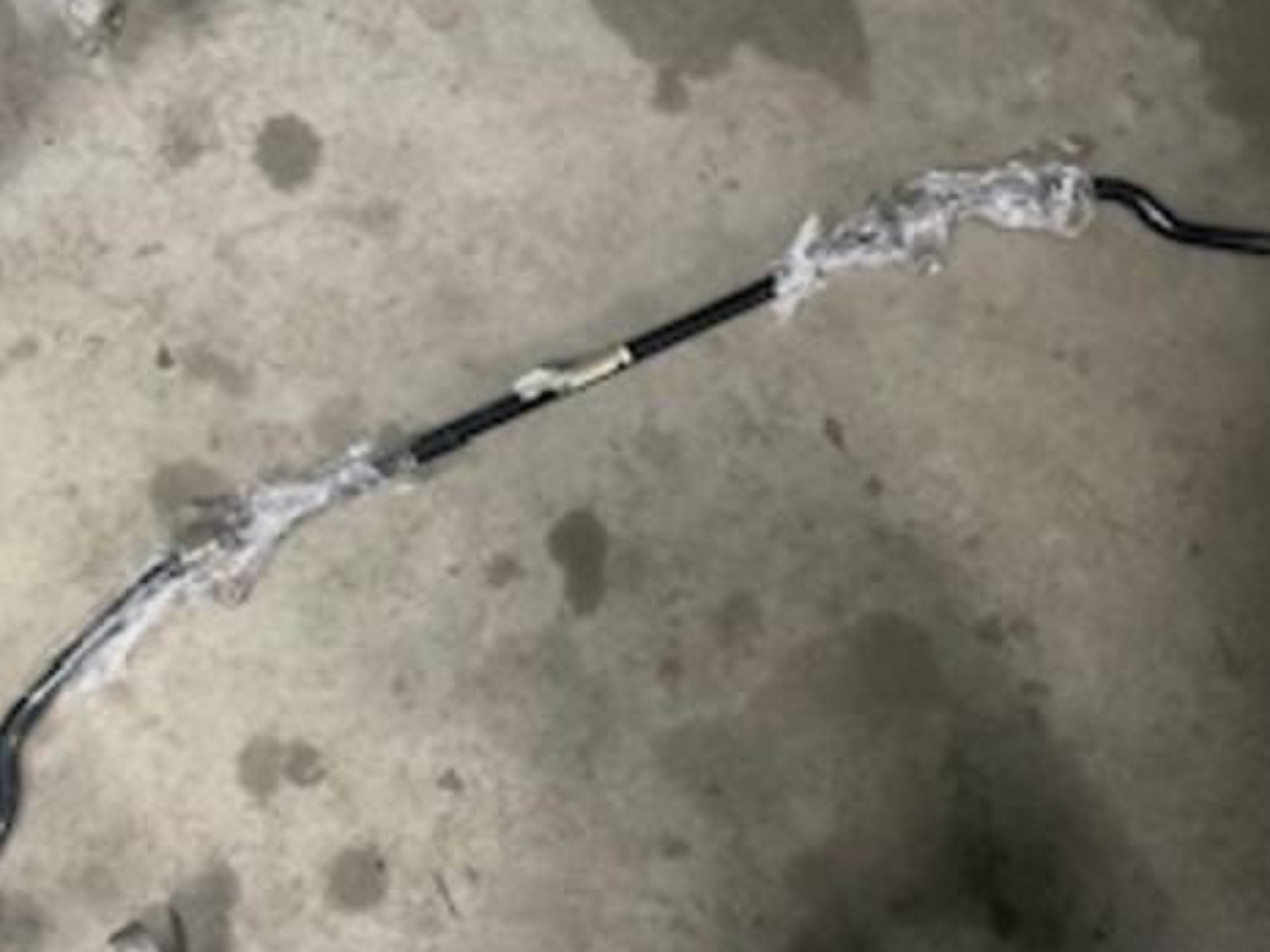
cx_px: 608
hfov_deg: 46.8
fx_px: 1468
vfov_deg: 36.0
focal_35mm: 40
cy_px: 451
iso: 500
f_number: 1.8
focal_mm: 3
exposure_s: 1/30
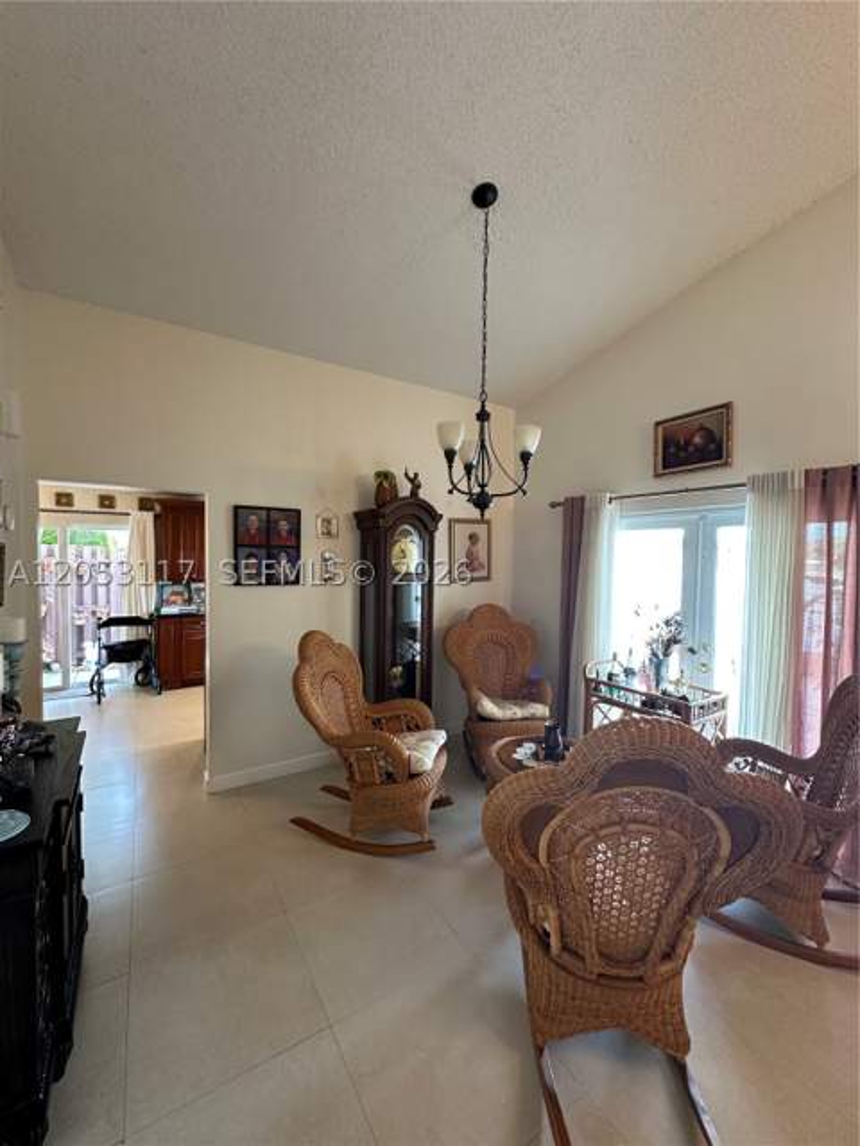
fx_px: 464
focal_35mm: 14
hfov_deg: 85.7
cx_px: 430
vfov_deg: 102.1
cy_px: 573
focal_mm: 2.22
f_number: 2.2
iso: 250
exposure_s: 1/60
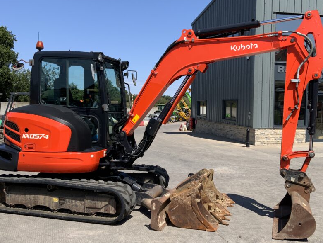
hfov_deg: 48.9
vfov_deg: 37.7
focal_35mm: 38
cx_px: 177
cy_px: 120
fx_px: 355
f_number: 1.8
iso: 16
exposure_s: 1/1577
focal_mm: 3
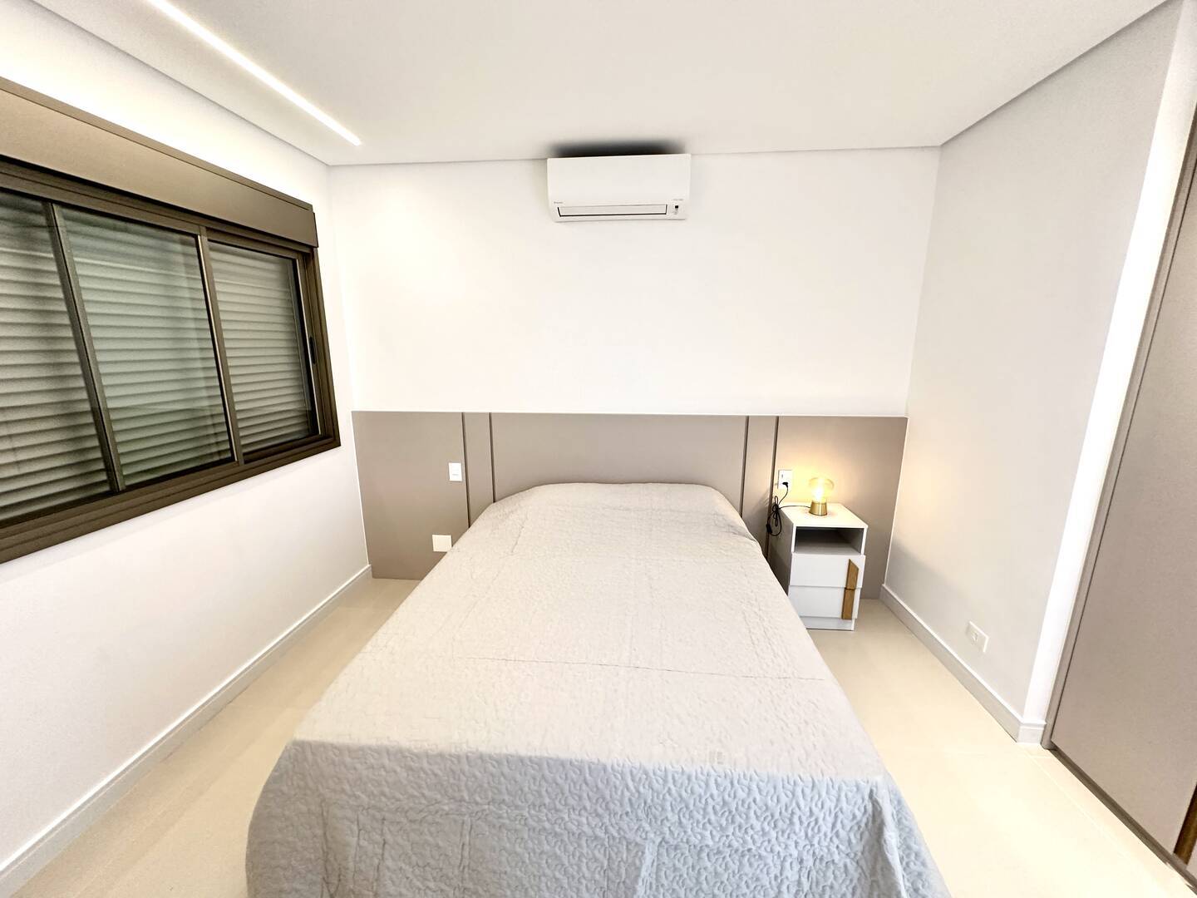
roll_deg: -0.3
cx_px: 598
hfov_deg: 102.1
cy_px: 449
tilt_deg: -12.3
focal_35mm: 14
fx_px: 484
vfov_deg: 85.7
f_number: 2.2
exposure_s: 1/60
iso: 250
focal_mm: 2.22
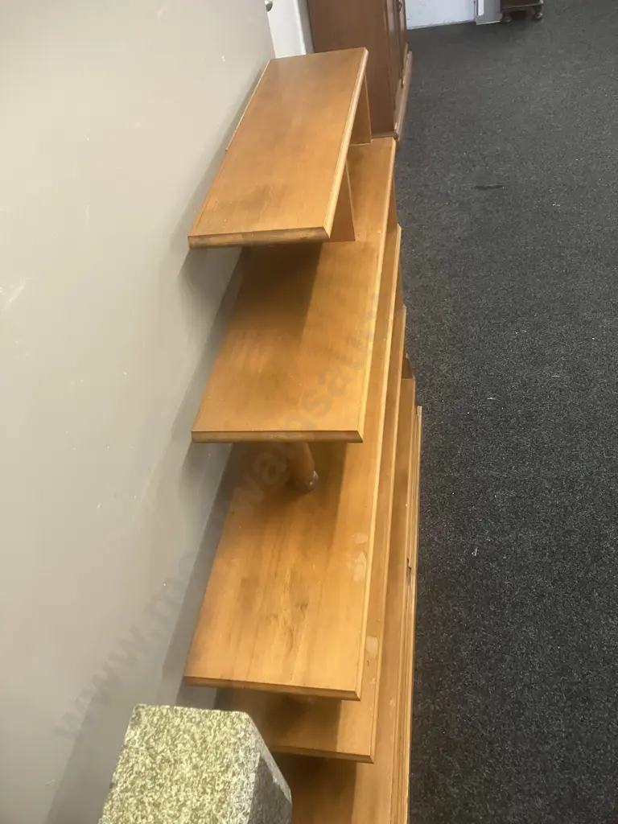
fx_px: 667
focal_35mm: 28
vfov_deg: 63.4
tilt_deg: -43.6
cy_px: 412
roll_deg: +12.1
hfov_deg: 49.7
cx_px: 309
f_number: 1.8
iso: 250
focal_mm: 3.99
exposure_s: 1/33
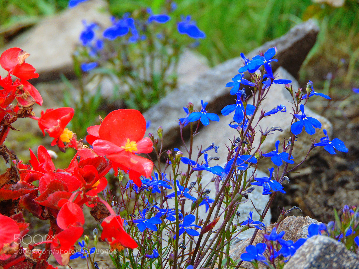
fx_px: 3184
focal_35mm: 307
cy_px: 134
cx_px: 180
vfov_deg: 4.8
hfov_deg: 6.5
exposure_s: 1/125
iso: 100
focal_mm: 55.1
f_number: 4.2
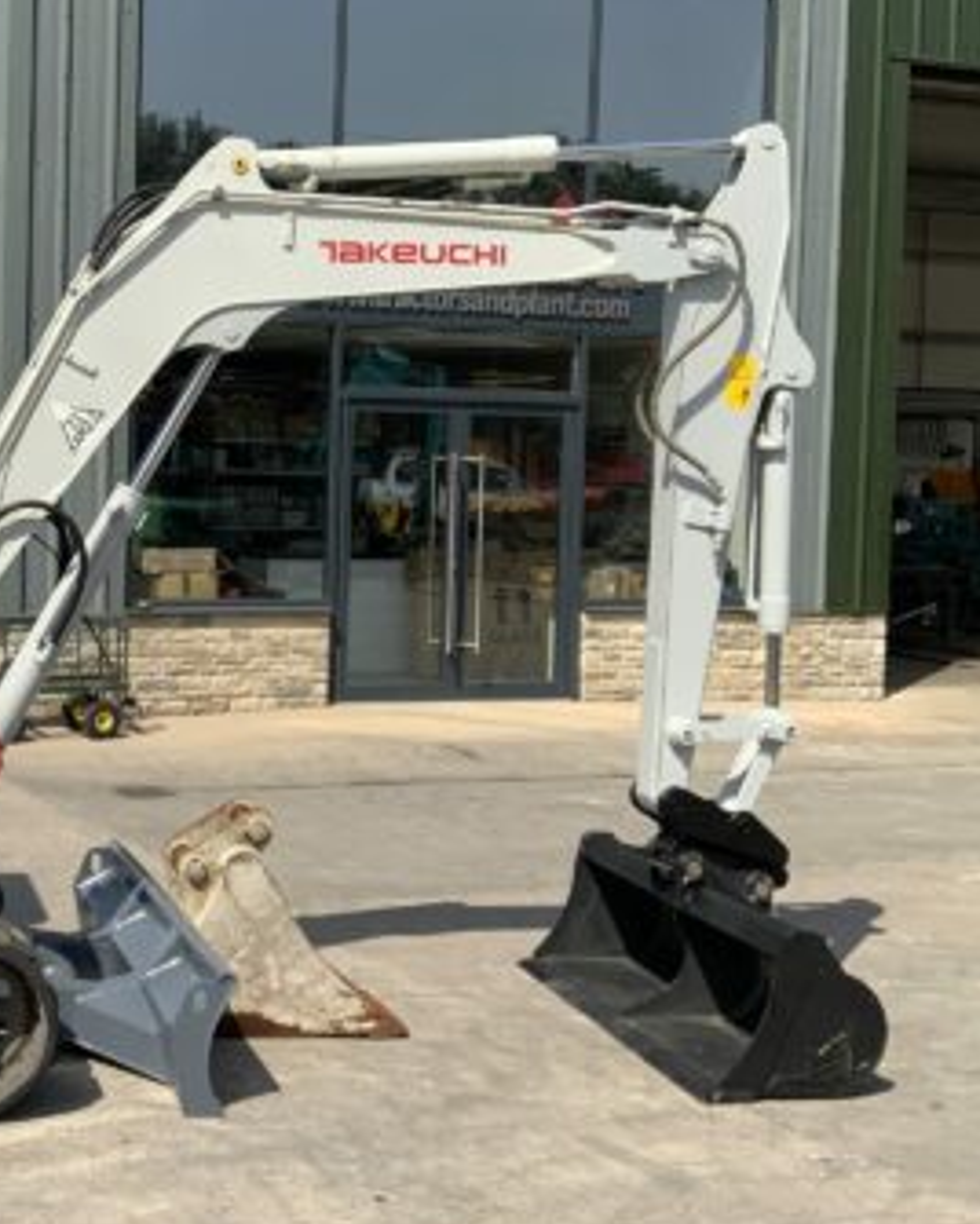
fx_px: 1958
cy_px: 512
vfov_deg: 34.7
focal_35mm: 54
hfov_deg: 26.9
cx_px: 59
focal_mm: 3
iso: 16
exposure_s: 1/2141
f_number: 1.8
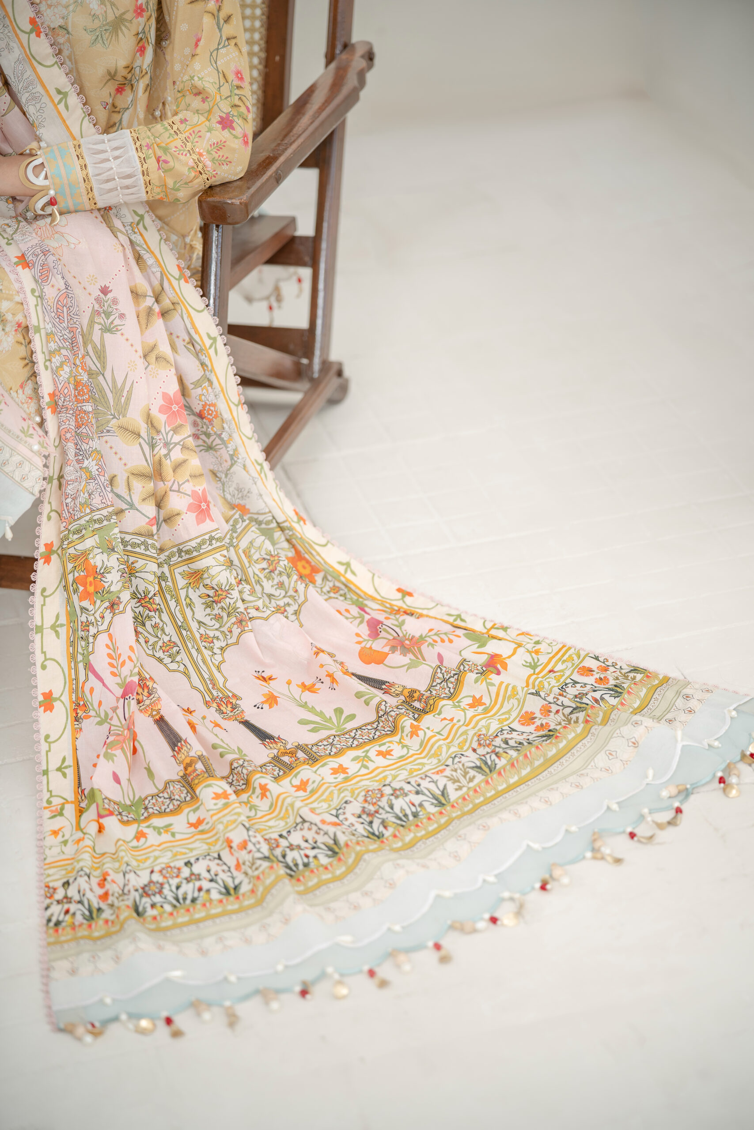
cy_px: 565
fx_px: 2670
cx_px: 377
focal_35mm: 85
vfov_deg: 23.9
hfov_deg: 16.1
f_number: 2
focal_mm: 85
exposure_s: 1/200
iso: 50
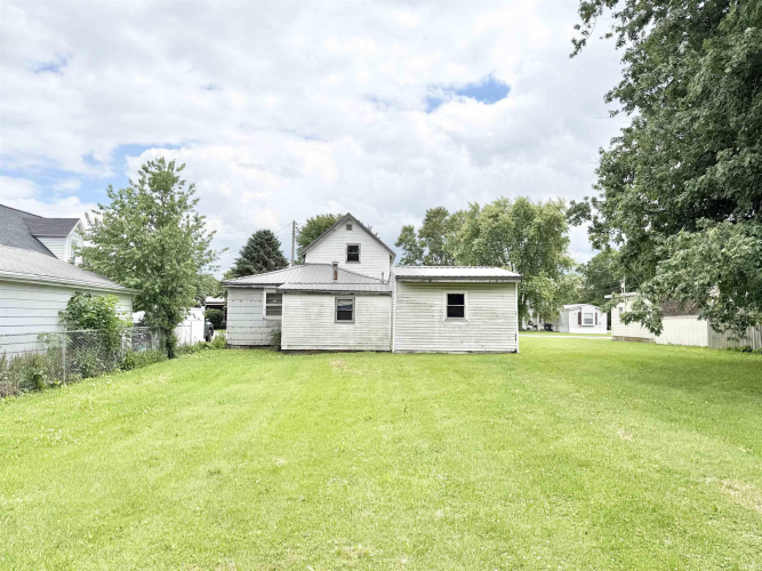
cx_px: 381
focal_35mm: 24
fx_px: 528
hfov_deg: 71.6
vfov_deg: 56.8
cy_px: 286
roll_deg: -0.7
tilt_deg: +4.3
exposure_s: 1/7353
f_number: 1.78
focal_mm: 6.76
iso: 80
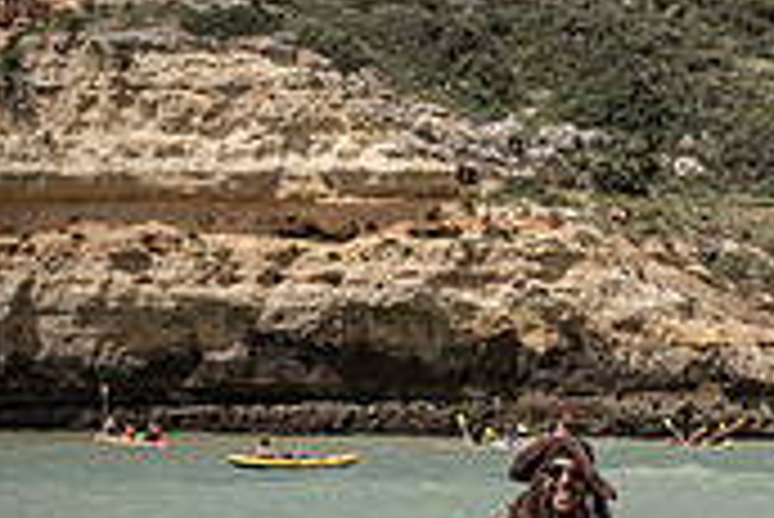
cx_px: 1215
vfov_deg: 9.3
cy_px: 507
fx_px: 3163
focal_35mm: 147
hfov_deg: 13.1
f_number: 7.1
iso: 250
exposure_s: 1/2000
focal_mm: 43.6
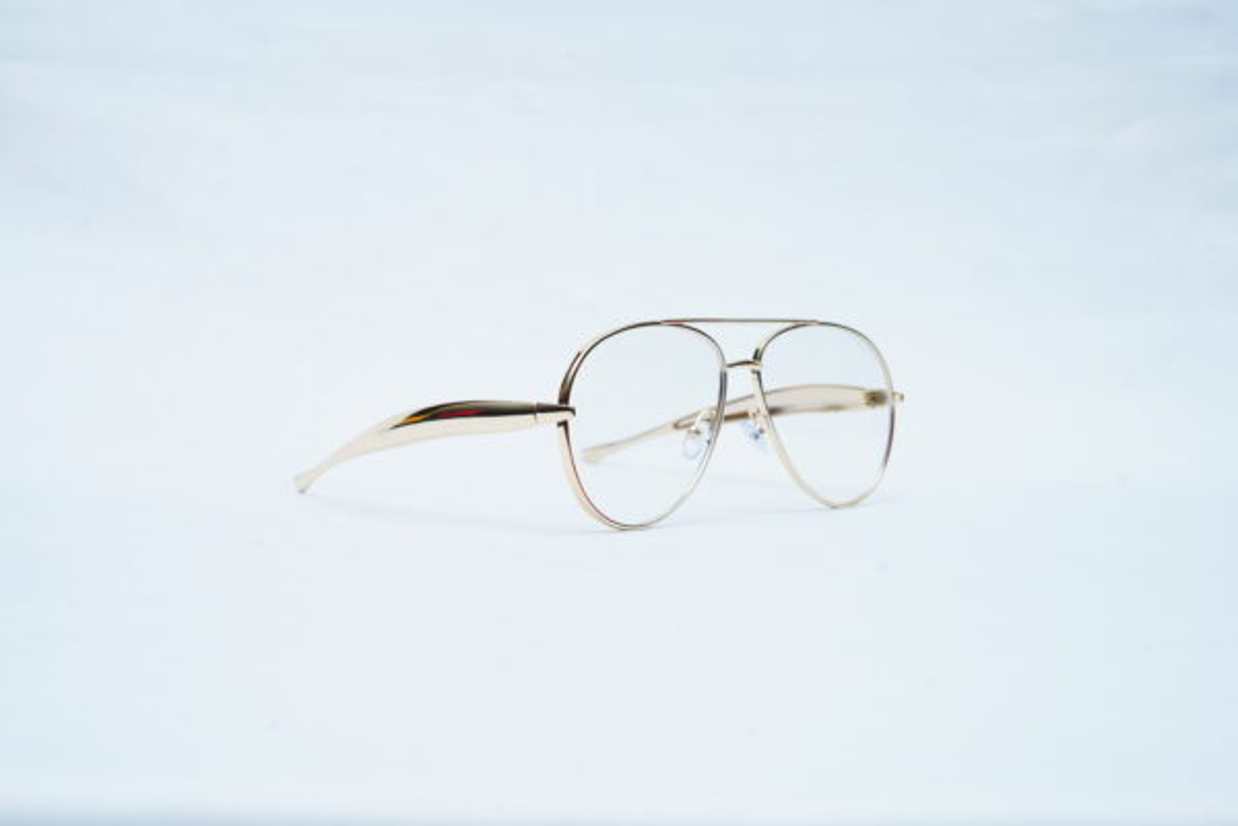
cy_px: 413
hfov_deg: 39.6
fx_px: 1719
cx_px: 619
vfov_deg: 27.0
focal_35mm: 50
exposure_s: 1/160
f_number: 9
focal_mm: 50
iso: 200
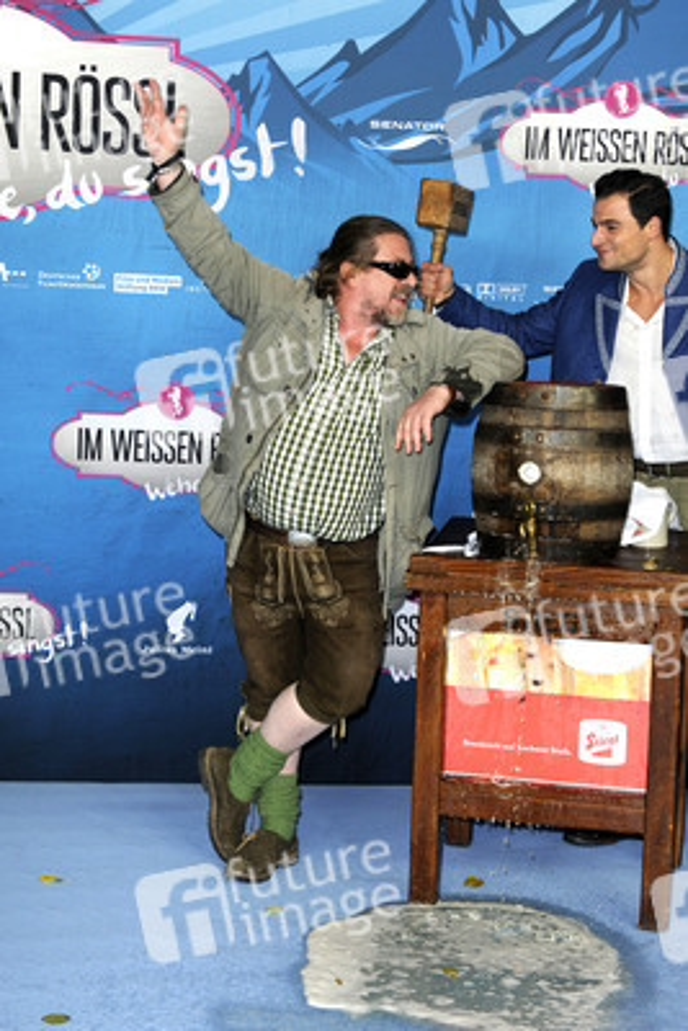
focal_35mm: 70
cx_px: 344
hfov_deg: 19.5
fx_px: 2005
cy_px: 516
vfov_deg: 28.8
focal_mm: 70
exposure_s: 1/200
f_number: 5
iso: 1000
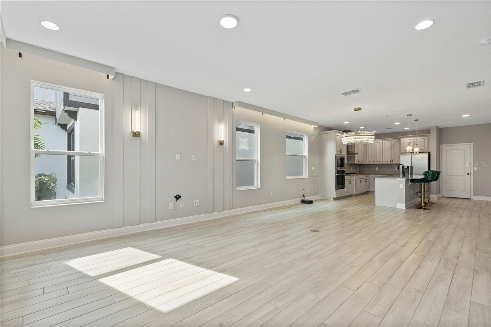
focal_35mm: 16
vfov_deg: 73.7
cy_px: 164
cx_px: 246
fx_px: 218
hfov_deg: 96.7
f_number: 8
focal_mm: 16
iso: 100
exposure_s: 1/4
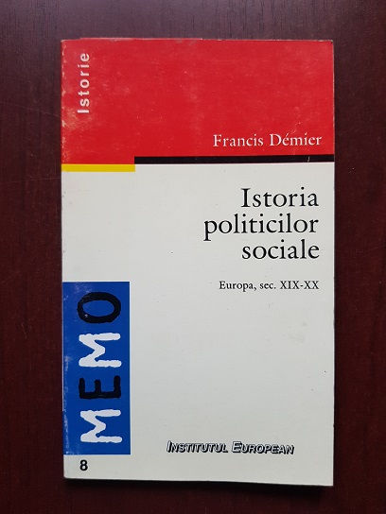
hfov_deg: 53.1
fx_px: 387
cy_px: 257
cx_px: 193
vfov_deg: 67.3
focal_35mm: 26
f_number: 1.7
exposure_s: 1/50
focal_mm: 4.3
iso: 160
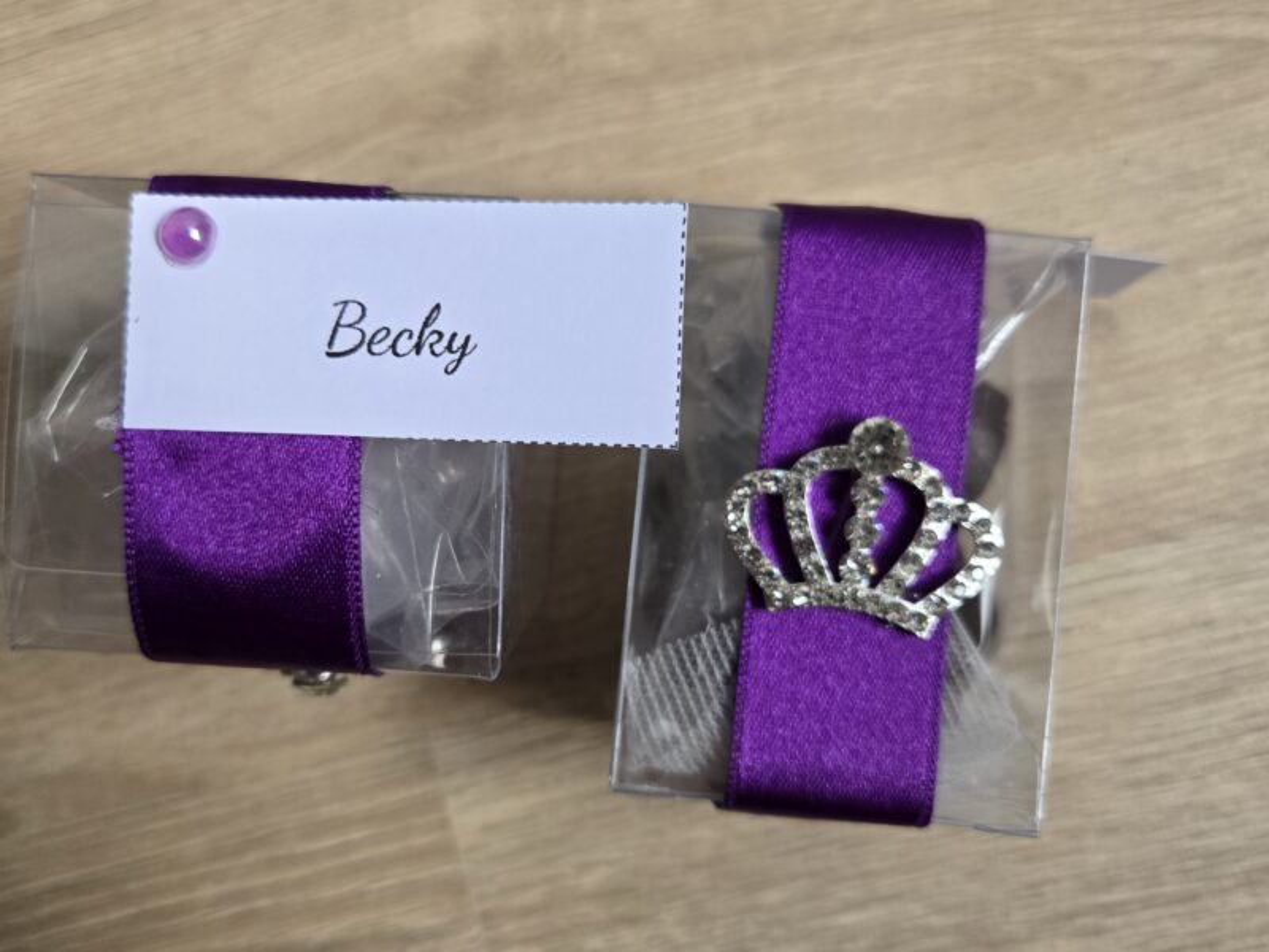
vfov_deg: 58.9
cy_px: 476
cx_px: 634
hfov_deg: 73.9
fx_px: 843
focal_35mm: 23
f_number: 1.8
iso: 125
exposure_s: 1/526
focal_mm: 5.4
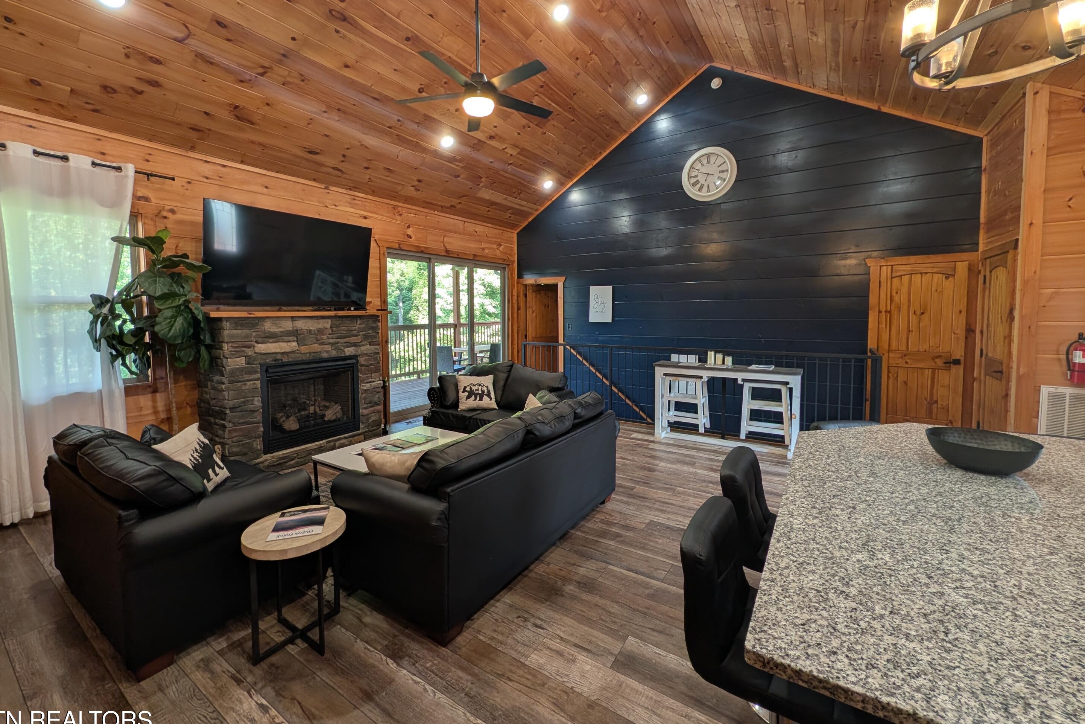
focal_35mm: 13
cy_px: 334
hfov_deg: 108.3
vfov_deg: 85.3
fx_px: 392
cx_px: 538
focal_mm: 2.02
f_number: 1.7
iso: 65
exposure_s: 1/60
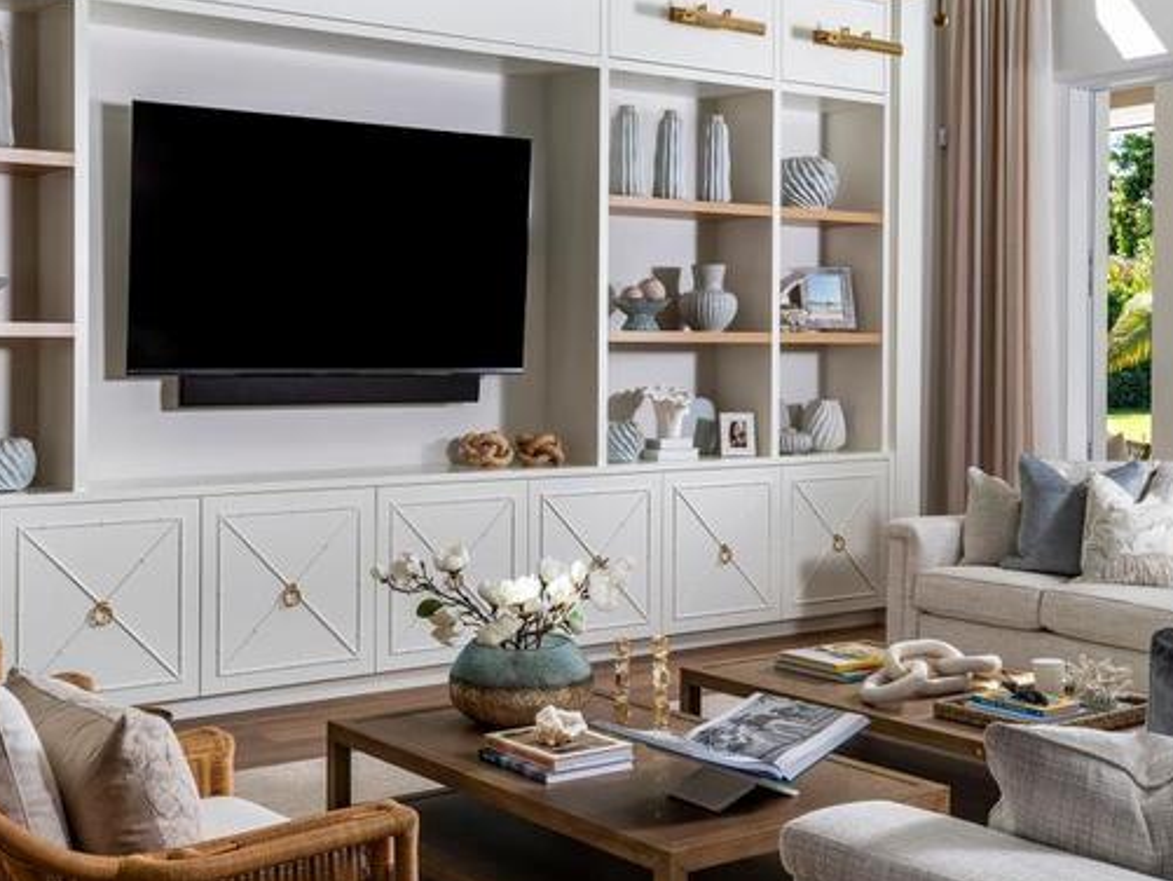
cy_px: 387
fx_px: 1593
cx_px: 609
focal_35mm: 47
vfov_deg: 30.9
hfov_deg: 40.4
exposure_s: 1/50
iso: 200
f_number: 11
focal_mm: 28.6
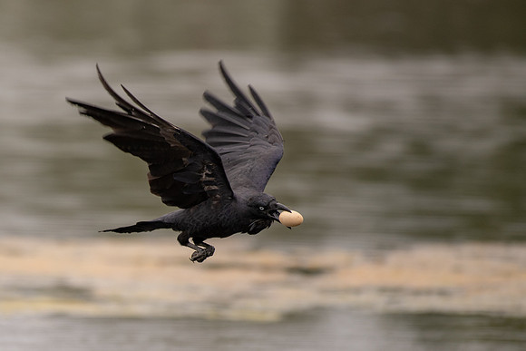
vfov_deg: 1.6
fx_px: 12755
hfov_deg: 2.4
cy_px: 250
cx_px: 71
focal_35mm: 873
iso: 200
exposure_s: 1/1000
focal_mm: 500
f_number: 5.6
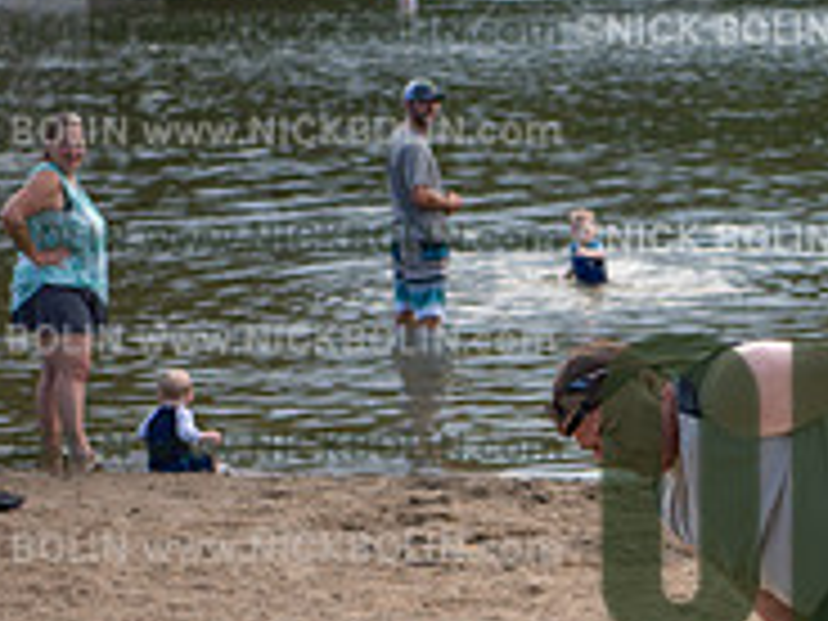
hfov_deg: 9.2
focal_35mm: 212
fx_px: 5071
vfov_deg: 7.0
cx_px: 918
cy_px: 551
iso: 160
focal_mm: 70
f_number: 3.2
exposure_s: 1/1250
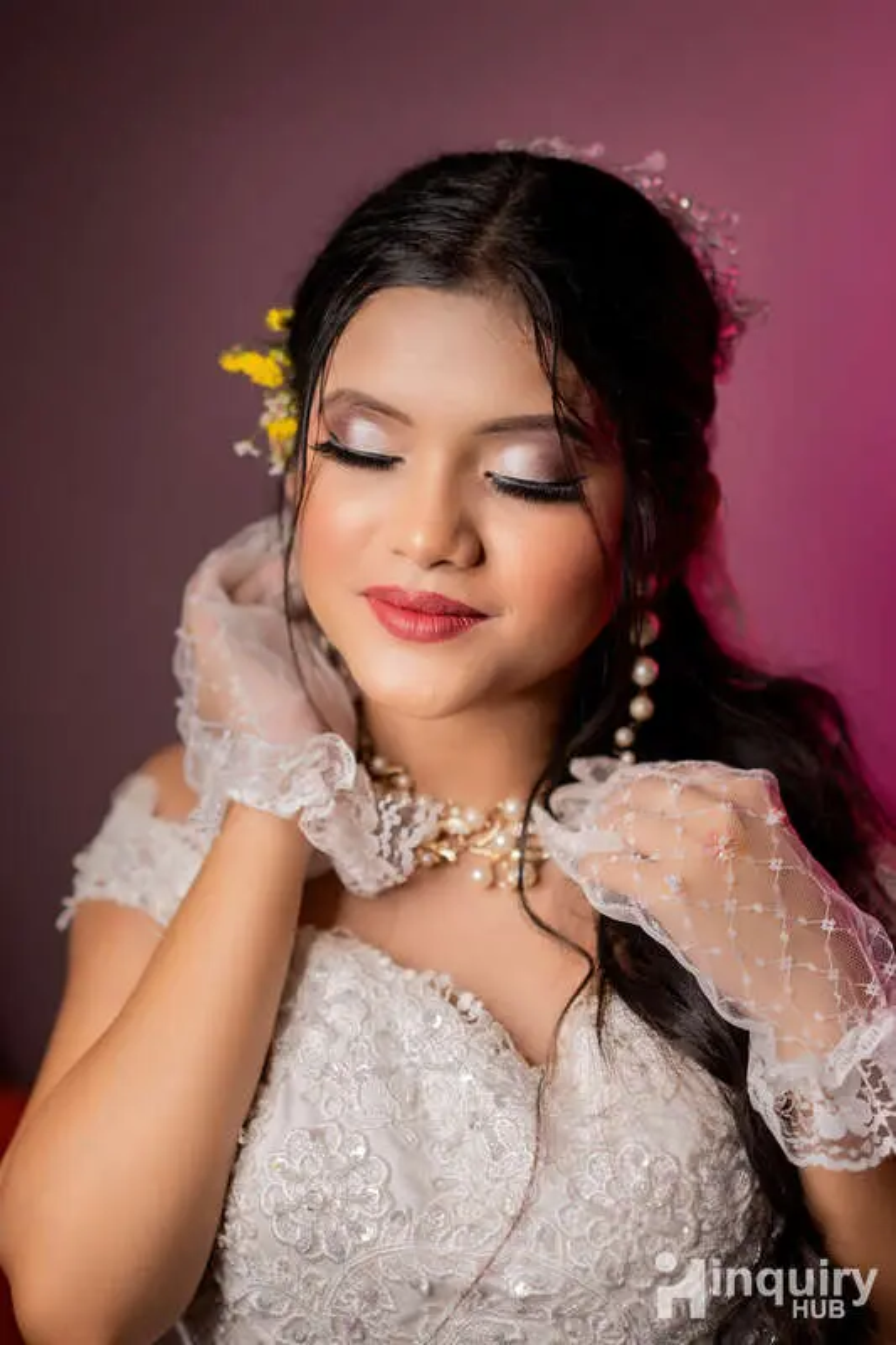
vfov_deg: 38.2
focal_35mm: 52
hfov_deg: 26.0
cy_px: 672
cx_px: 448
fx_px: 1942
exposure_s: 1/160
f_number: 1.6
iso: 125
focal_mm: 35
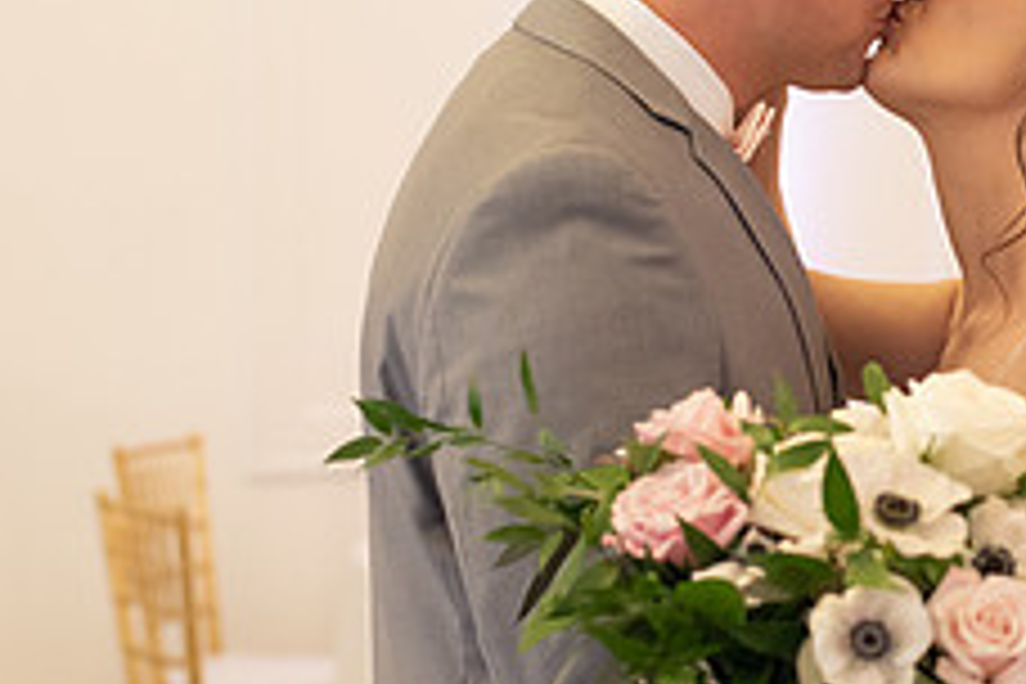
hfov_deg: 15.9
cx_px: 981
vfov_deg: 10.8
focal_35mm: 127
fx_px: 3619
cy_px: 394
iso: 1600
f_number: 2.8
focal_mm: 50
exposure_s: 1/200
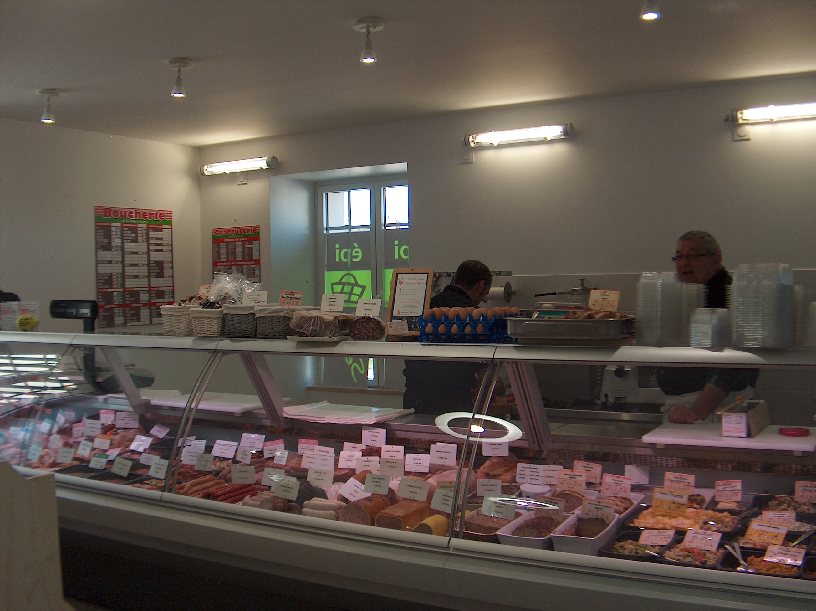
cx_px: 408
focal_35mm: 37
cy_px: 306
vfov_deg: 38.6
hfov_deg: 50.2
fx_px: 872
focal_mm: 7.6
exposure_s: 1/122
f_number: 2.8
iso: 170
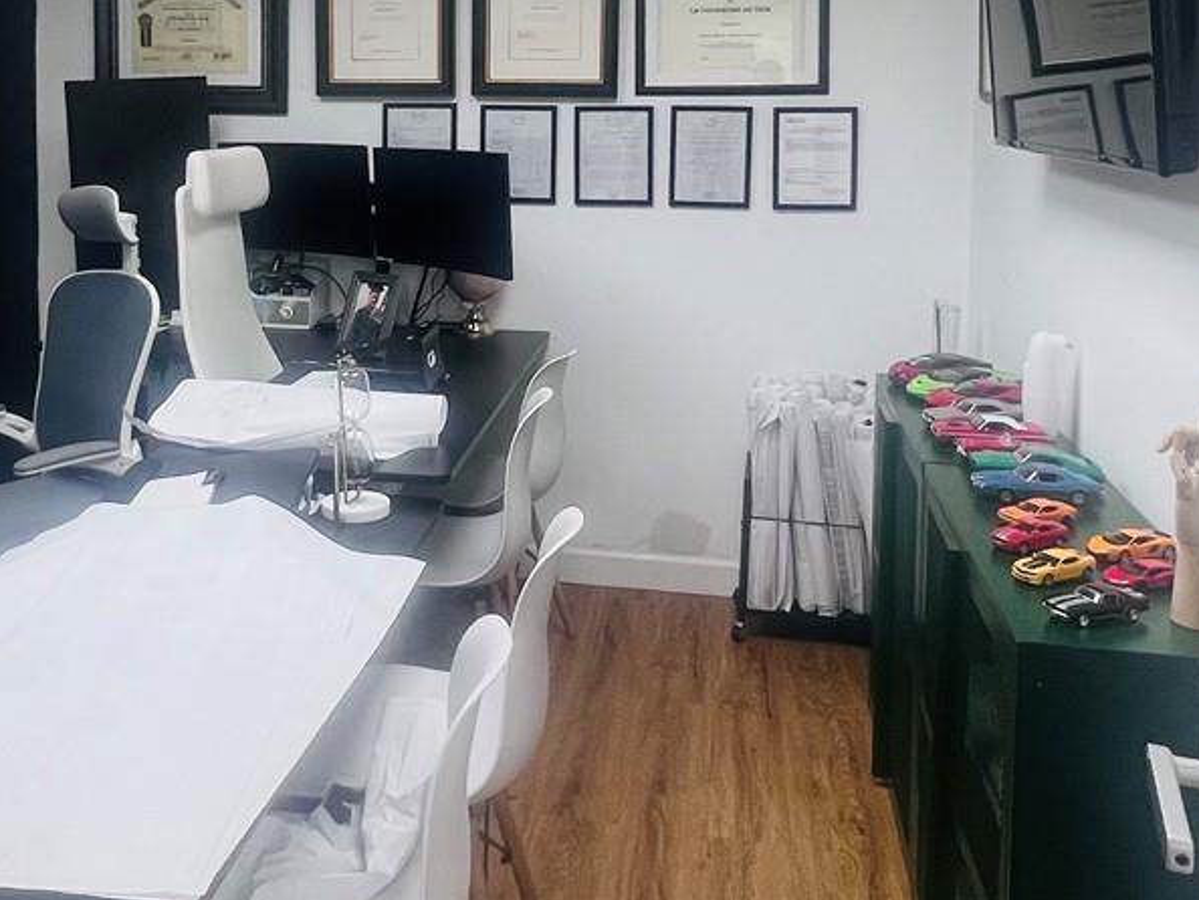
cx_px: 450
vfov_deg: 38.9
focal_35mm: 35
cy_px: 159
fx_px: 1213
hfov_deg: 52.1
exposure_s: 1/120
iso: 125
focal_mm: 1.57
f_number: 1.8
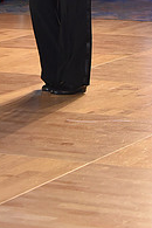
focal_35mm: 208
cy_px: -48
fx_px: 1317
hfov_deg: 6.5
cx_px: -72
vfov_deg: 9.7
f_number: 5
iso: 2000
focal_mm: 70
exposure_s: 1/250
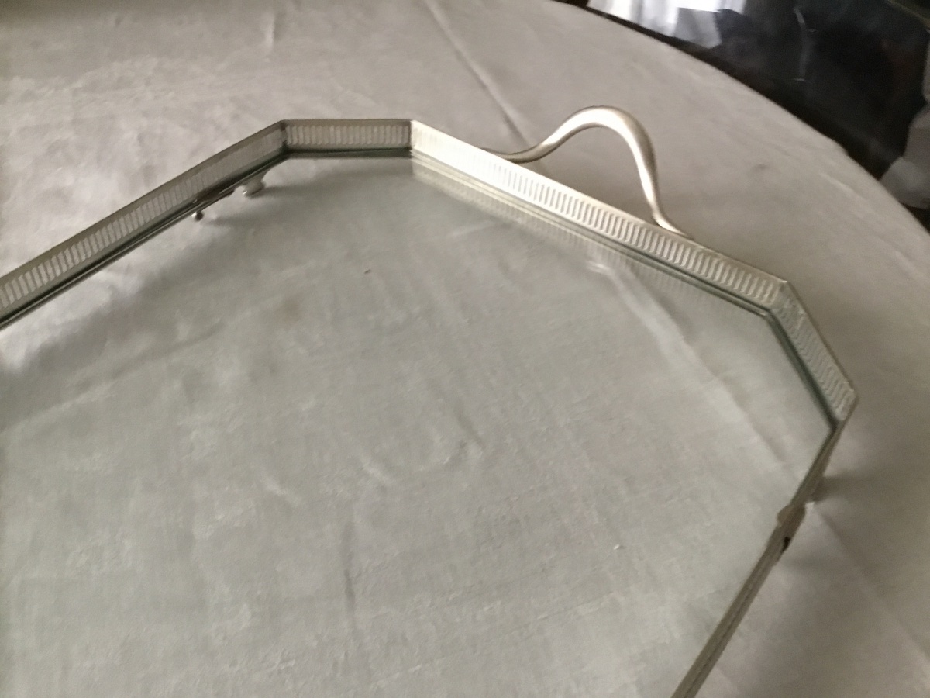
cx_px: 465
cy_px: 349
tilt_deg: -47.1
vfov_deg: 45.4
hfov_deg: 58.4
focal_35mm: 31
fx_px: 833
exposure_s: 1/20
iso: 200
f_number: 2.4
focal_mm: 3.3
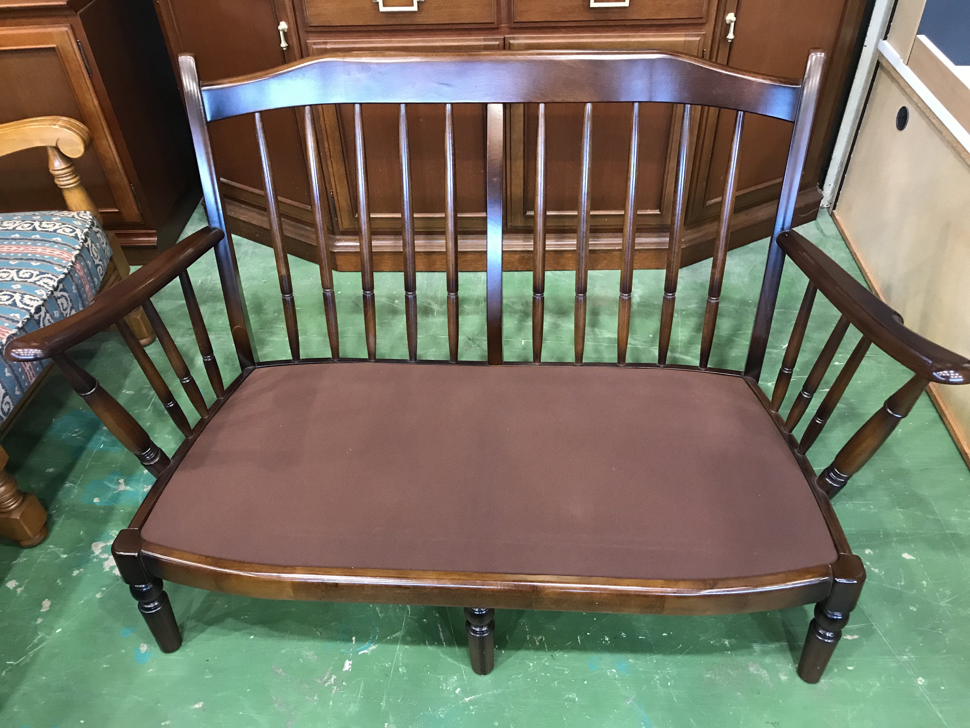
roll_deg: +1.8
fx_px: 785
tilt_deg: -41.0
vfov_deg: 49.7
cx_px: 485
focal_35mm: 28
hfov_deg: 63.4
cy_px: 364
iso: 100
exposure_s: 1/14
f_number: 1.8
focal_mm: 3.99
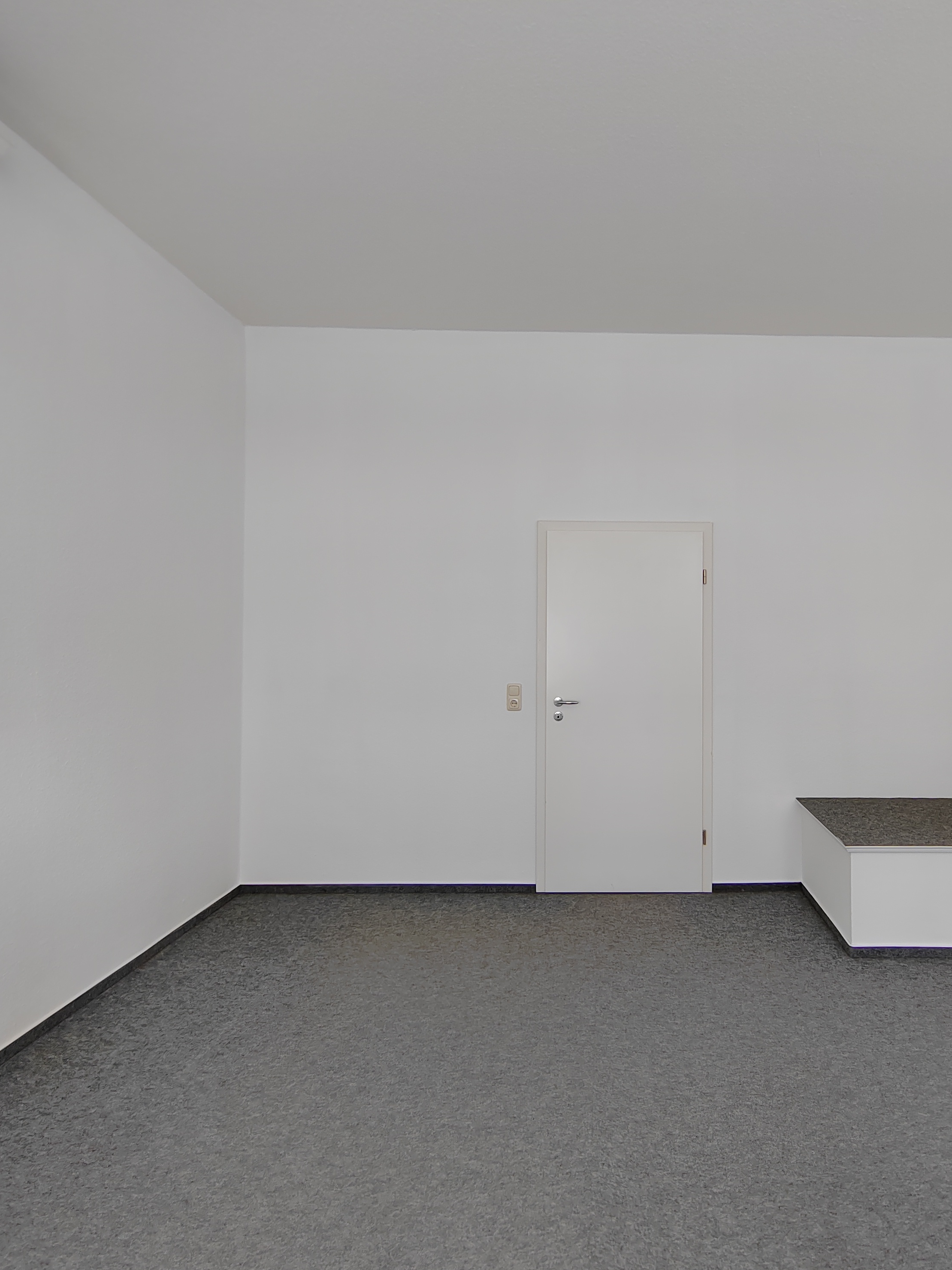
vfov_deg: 87.7
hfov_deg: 69.9
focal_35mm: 18
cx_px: 622
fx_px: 660
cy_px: 625
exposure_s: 1/50
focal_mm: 2.16
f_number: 2.2
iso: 160
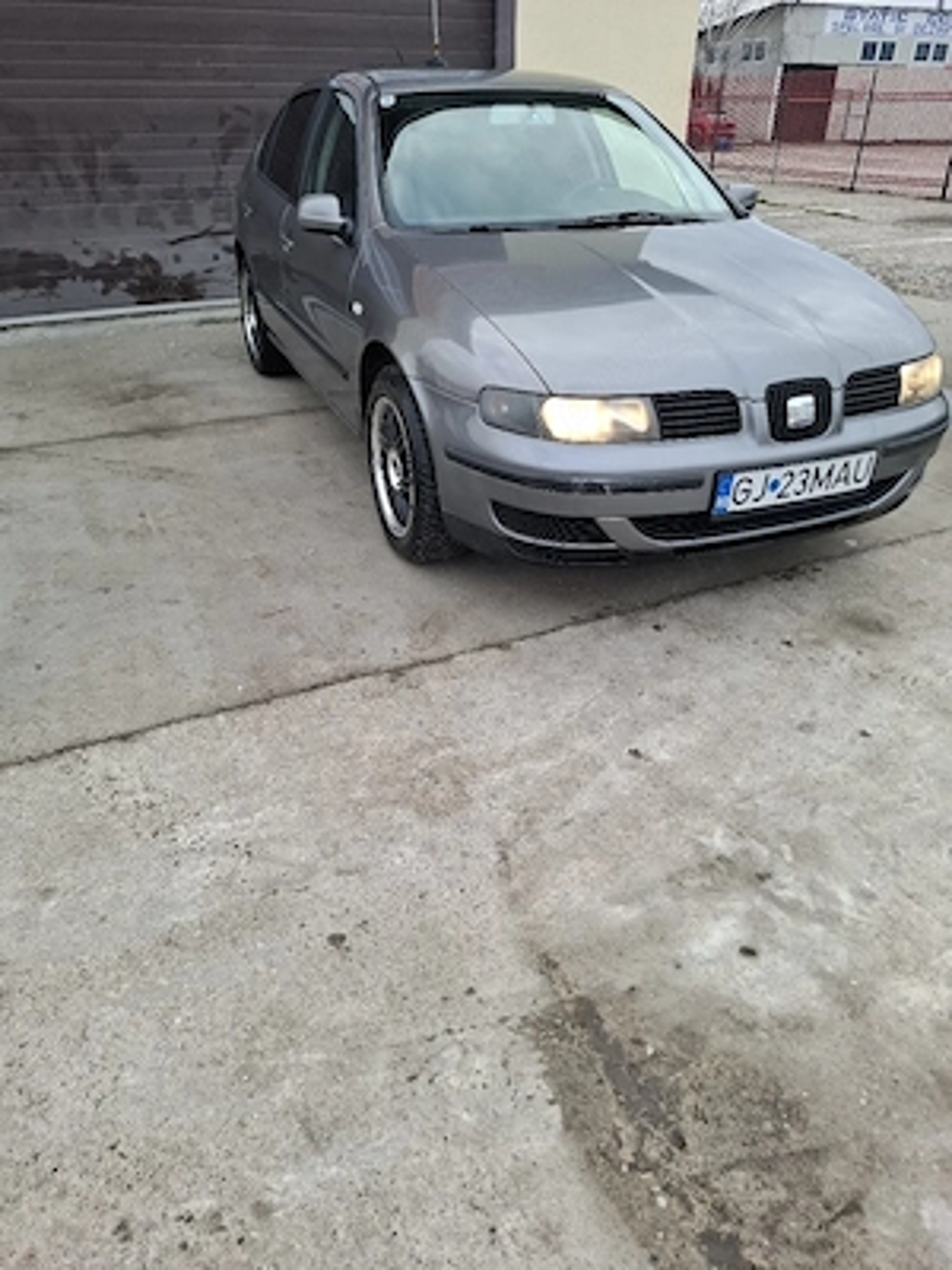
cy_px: 635
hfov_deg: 58.9
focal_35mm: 23
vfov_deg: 73.9
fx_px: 843
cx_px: 476
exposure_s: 1/213
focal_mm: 5.54
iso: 50
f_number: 1.8
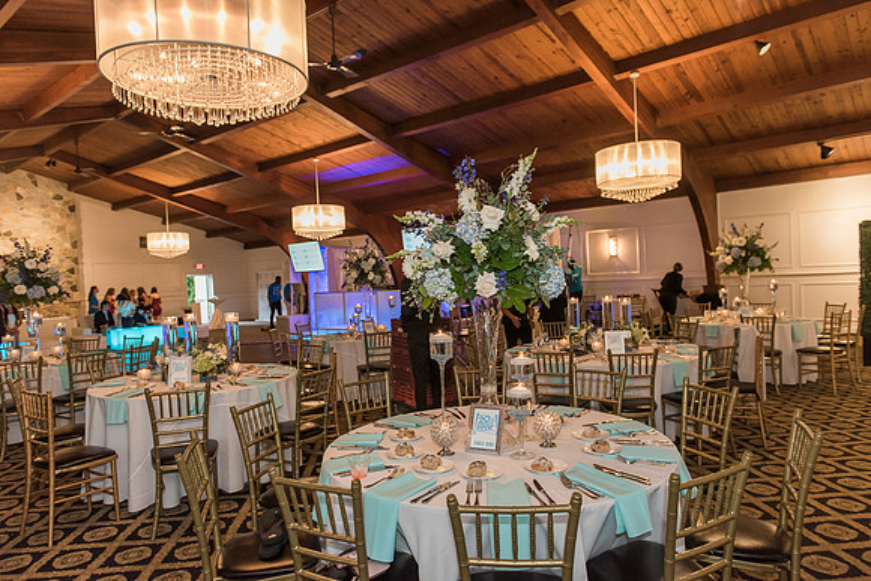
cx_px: 436
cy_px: 290
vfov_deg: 53.2
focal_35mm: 24
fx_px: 581
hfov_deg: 73.7
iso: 2000
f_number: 3.5
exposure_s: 1/100
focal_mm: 24
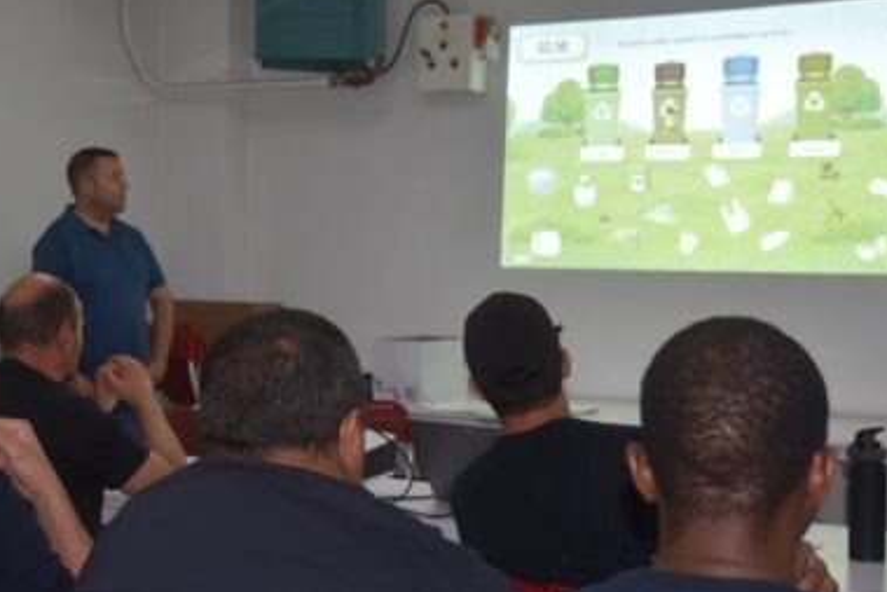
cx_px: 300
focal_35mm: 76
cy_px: 319
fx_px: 1873
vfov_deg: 18.0
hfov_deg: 26.5
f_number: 4.2
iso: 450
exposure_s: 1/60
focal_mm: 30
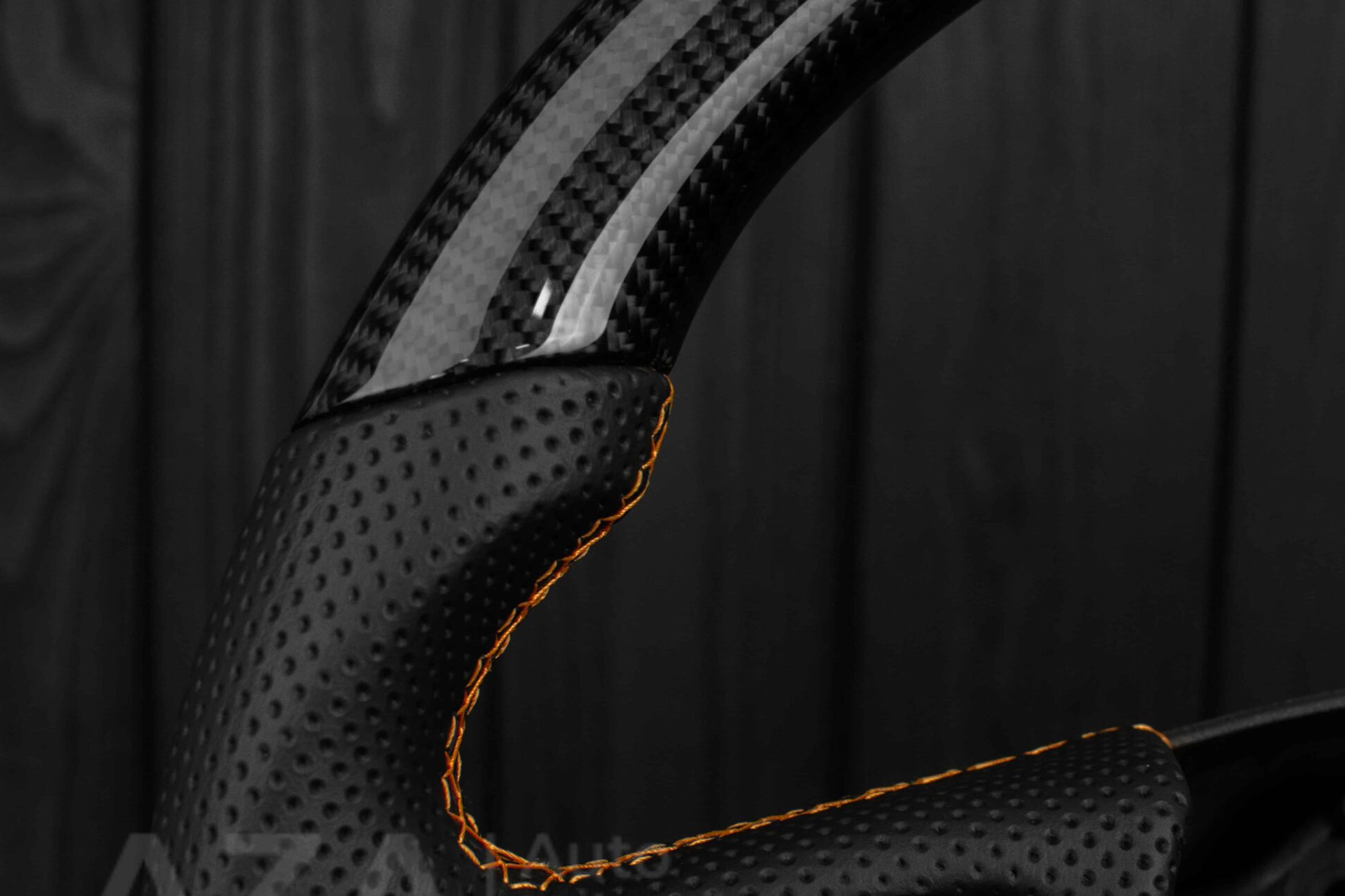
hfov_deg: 28.8
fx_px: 2603
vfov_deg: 19.5
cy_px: 494
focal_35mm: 70
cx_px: 868
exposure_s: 1/125
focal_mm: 35
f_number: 6.3
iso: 500
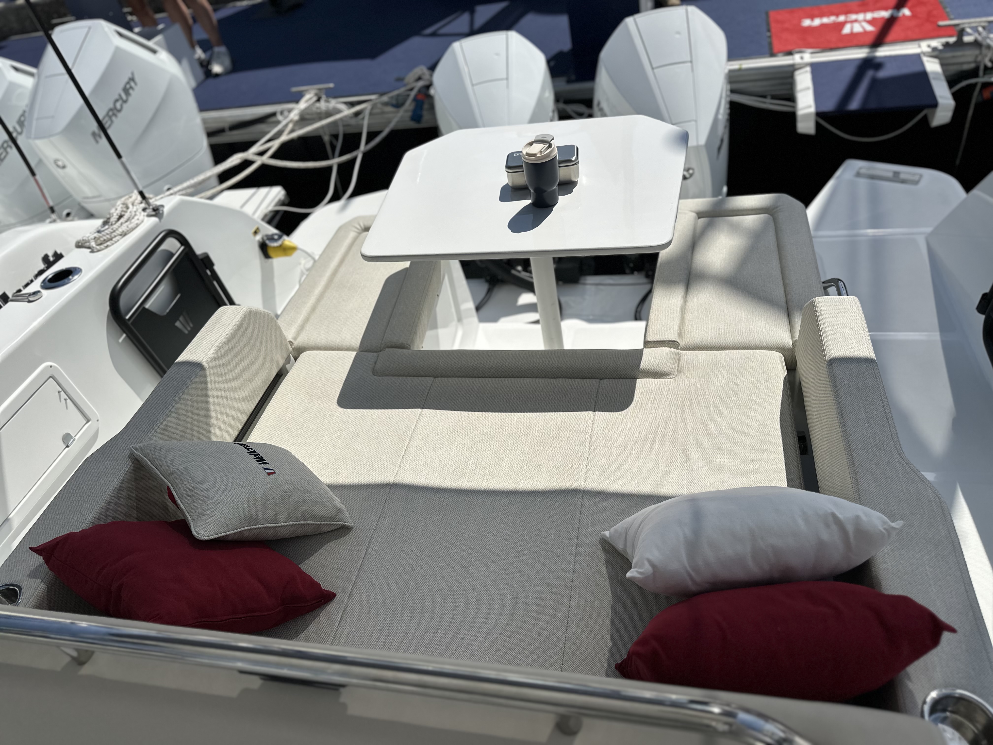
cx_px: 496
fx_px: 688
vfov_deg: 56.8
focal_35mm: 24
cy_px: 372
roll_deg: +15.1
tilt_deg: -42.6
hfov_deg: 71.6
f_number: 1.78
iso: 80
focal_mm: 6.86
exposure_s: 1/12048
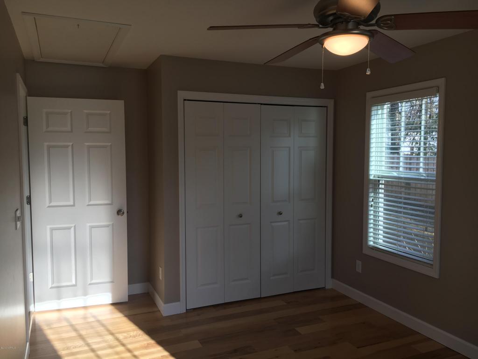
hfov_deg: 61.7
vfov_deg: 48.2
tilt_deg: -4.9
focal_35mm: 29
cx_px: 239
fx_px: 400
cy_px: 180
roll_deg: -0.4
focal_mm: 4.15
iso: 25
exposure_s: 1/217
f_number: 2.2
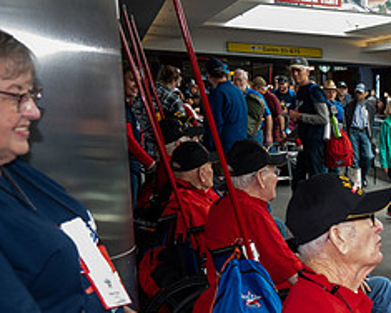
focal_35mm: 67
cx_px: 479
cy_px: 316
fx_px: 775
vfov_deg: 21.9
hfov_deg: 25.2
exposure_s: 1/80
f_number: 4.5
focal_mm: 29
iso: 1000
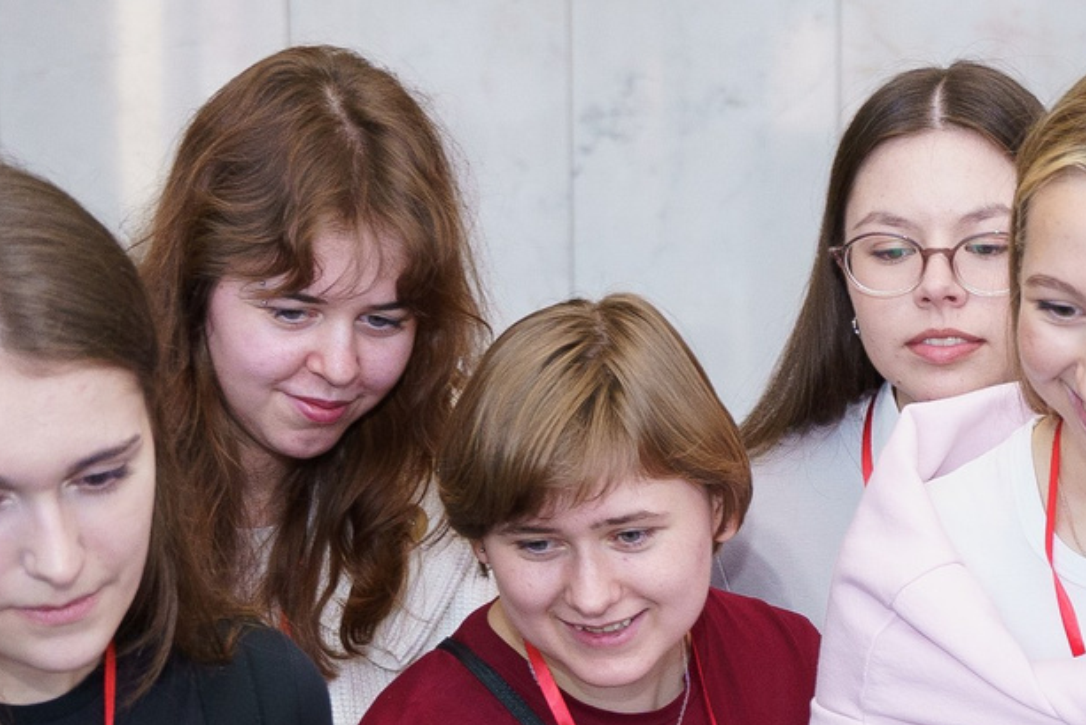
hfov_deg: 16.4
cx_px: 1082
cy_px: 1084
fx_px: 3681
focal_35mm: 122
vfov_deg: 10.8
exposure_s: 1/250
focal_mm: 29.2
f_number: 3.2
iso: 800
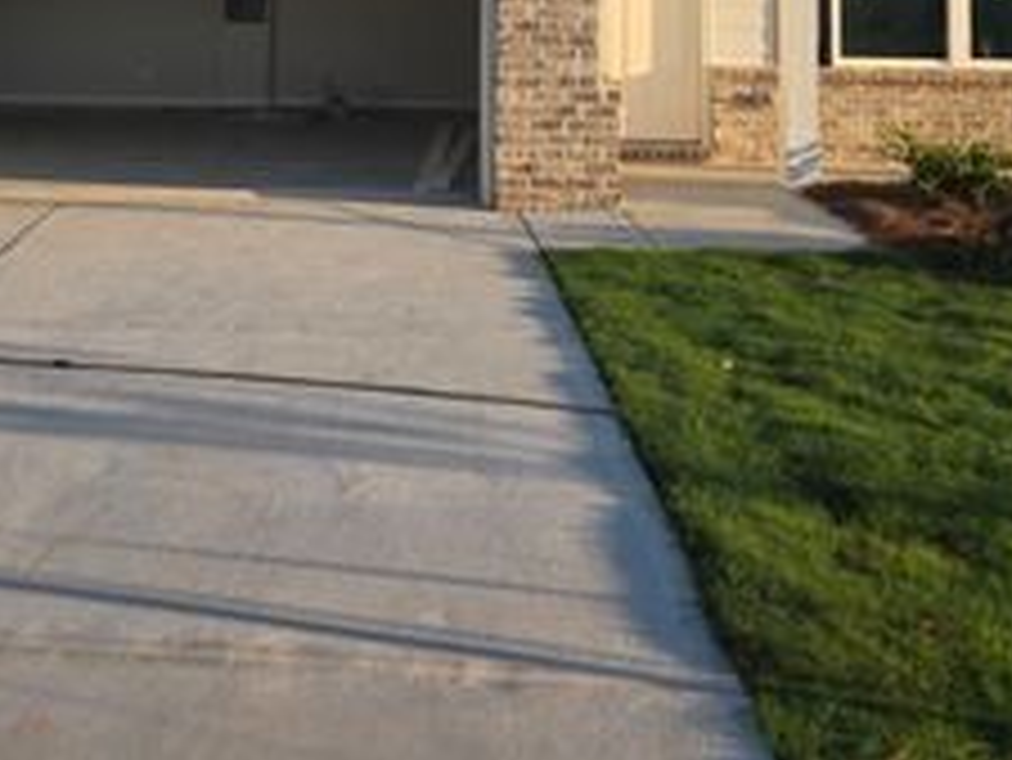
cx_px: 387
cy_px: -79
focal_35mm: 51
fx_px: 1492
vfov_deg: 26.3
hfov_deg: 37.3
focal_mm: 6.3
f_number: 1.7
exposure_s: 1/2812
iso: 80
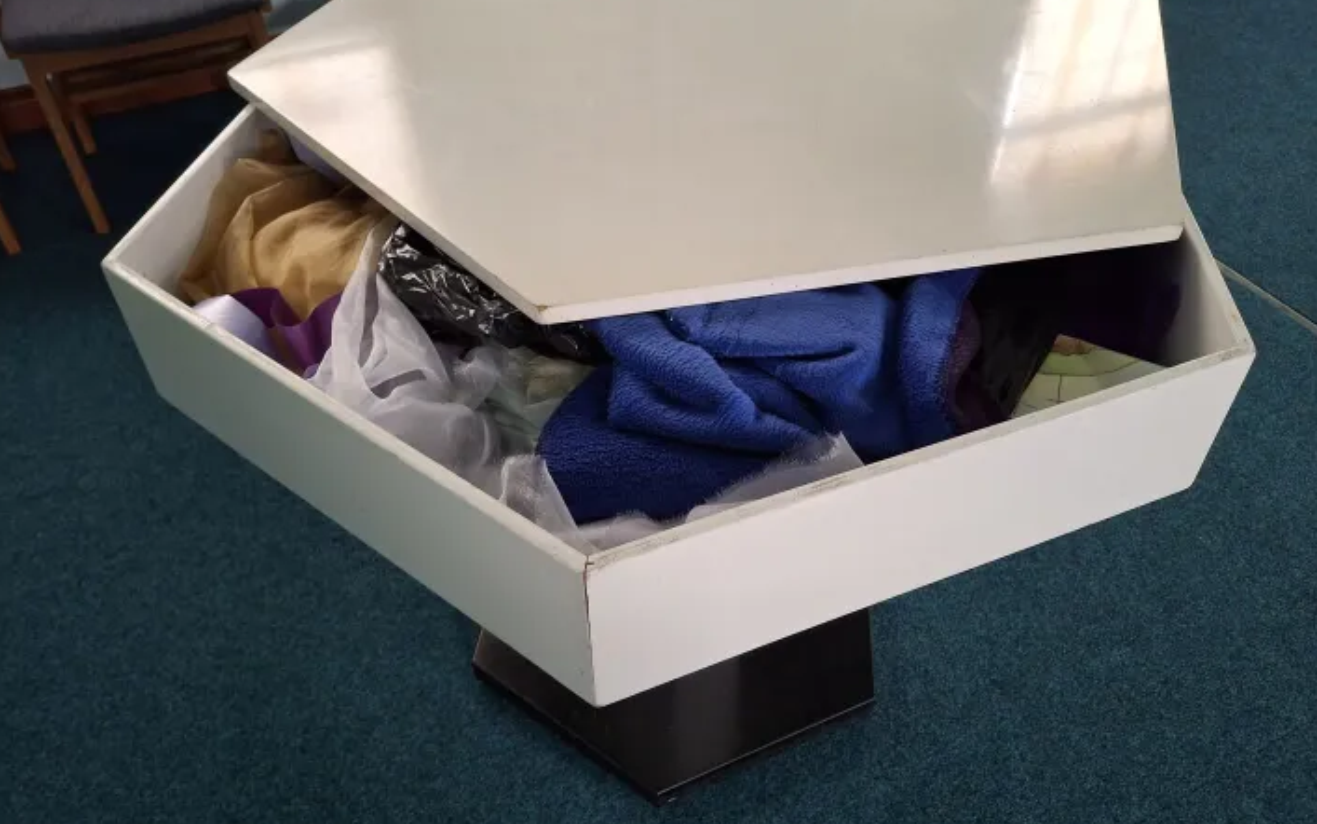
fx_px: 969
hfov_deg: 68.4
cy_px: 401
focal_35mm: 27
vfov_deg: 46.0
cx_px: 665
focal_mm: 4.69
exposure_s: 1/50
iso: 200
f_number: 1.8
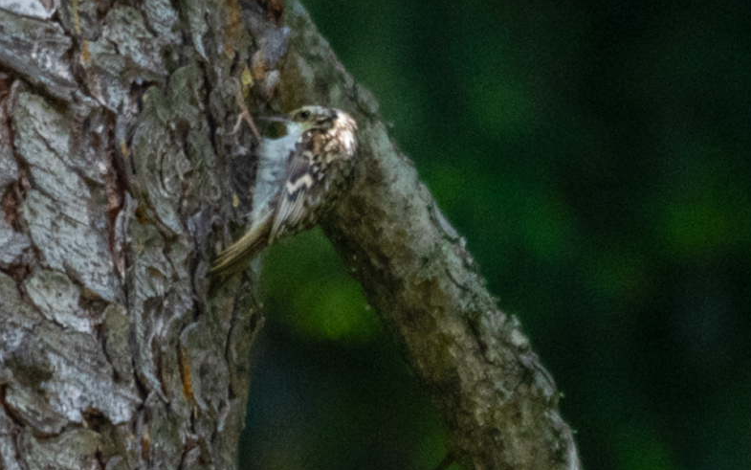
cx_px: 379
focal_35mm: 981
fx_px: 20083
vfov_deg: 1.3
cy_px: 226
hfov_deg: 2.1
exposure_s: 1/1000
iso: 1000
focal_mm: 480
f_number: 5.6
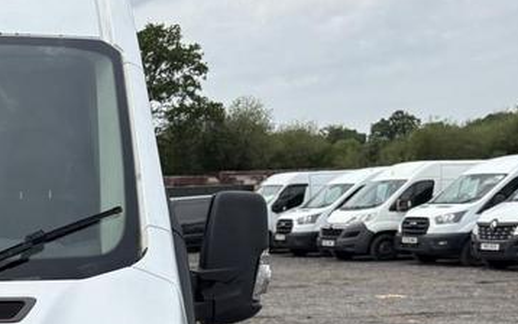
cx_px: -97
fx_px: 974
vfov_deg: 17.8
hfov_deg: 26.6
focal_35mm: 69
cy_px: 409
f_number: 1.6
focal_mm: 5.96
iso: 50
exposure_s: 1/3831
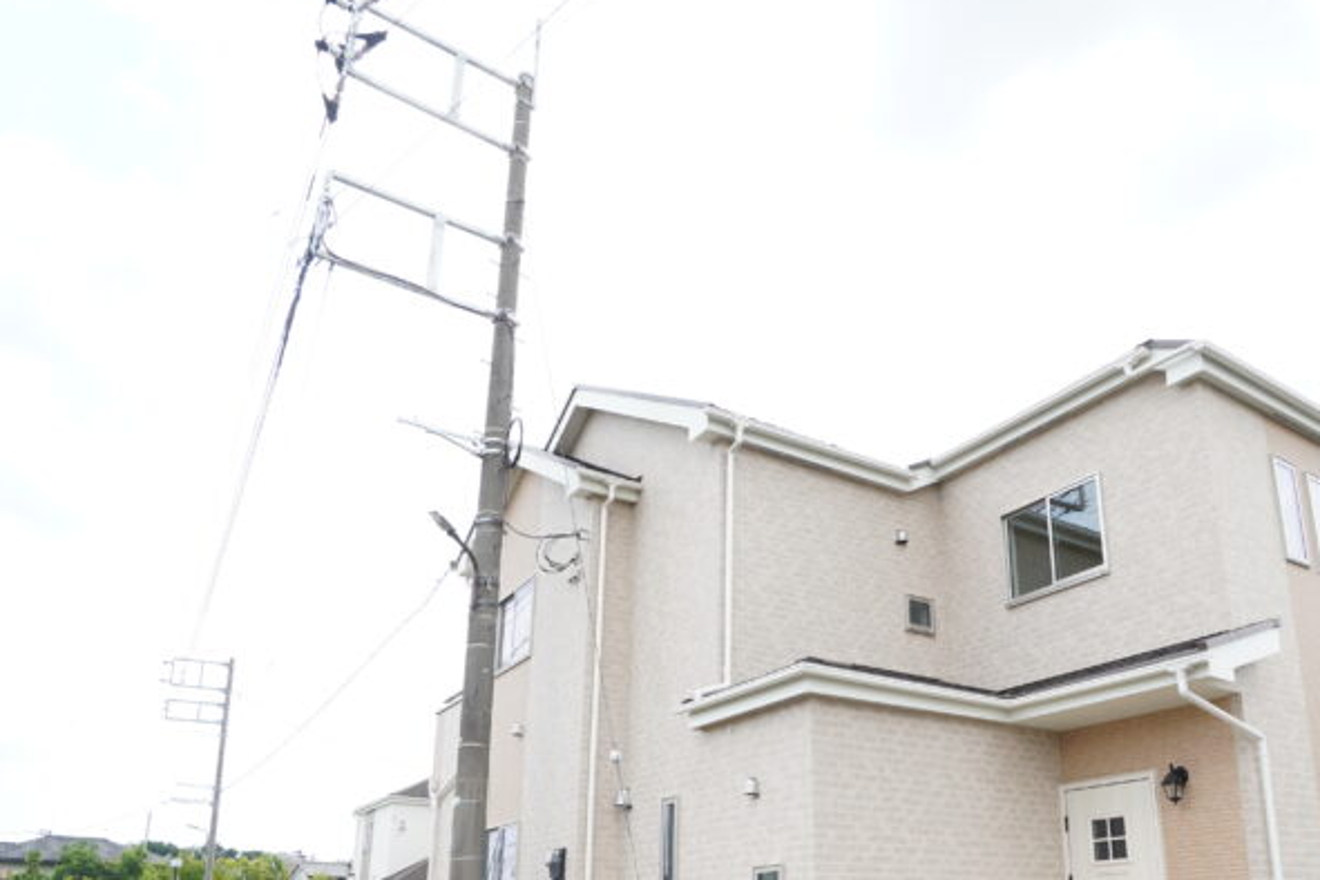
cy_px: 660
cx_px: 802
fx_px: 953
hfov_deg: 68.6
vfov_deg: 47.7
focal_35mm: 26
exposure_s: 1/125
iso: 100
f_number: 6.3
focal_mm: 10
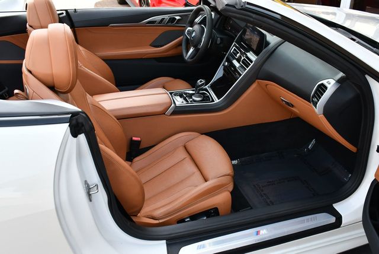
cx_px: 190
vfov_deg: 36.9
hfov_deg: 53.1
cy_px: 127
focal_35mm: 36
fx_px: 379
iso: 400
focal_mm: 18
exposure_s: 1/250
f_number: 5.6
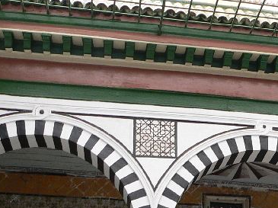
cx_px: 249
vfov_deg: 18.3
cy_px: 184
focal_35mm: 79
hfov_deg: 24.1
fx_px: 634
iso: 80
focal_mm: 6
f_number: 2.8
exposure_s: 1/25
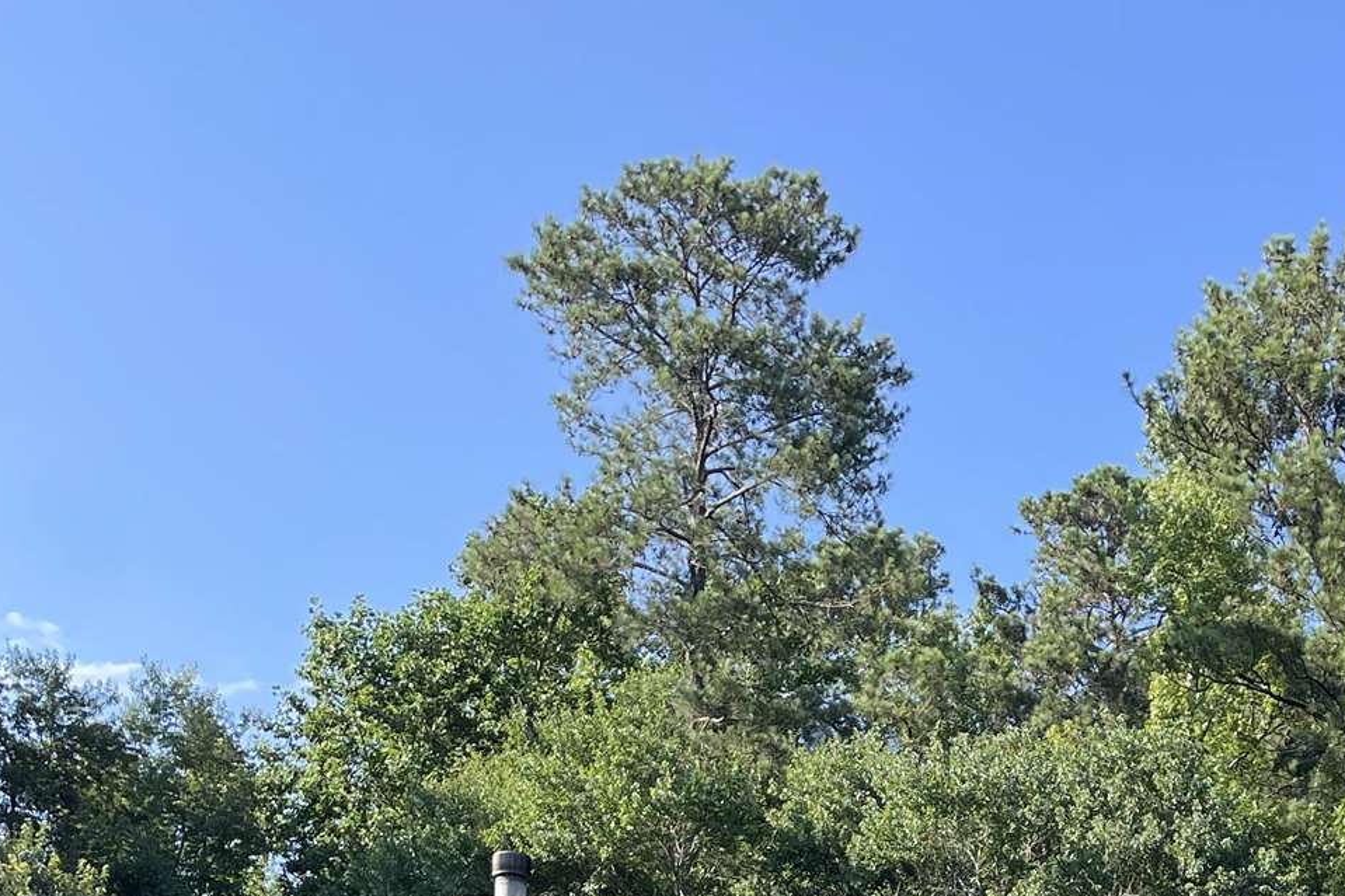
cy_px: 1411
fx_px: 2428
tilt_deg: +6.6
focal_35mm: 65
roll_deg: -0.2
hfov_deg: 30.7
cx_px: 889
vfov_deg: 18.2
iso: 50
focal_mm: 4.2
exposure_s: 1/988
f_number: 1.6
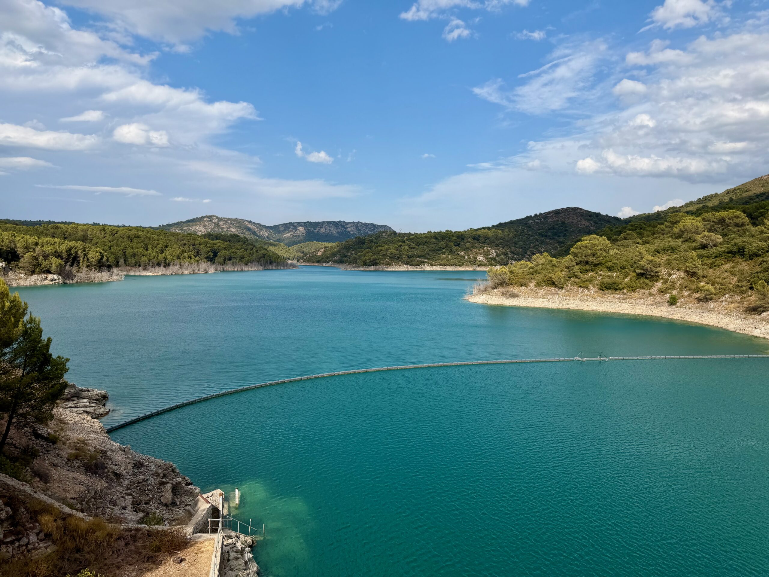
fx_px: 533
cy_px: 288
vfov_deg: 56.8
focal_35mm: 24
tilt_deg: -2.4
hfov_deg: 71.6
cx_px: 384
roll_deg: -1.4
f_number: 1.78
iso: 80
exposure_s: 1/6173
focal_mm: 6.76
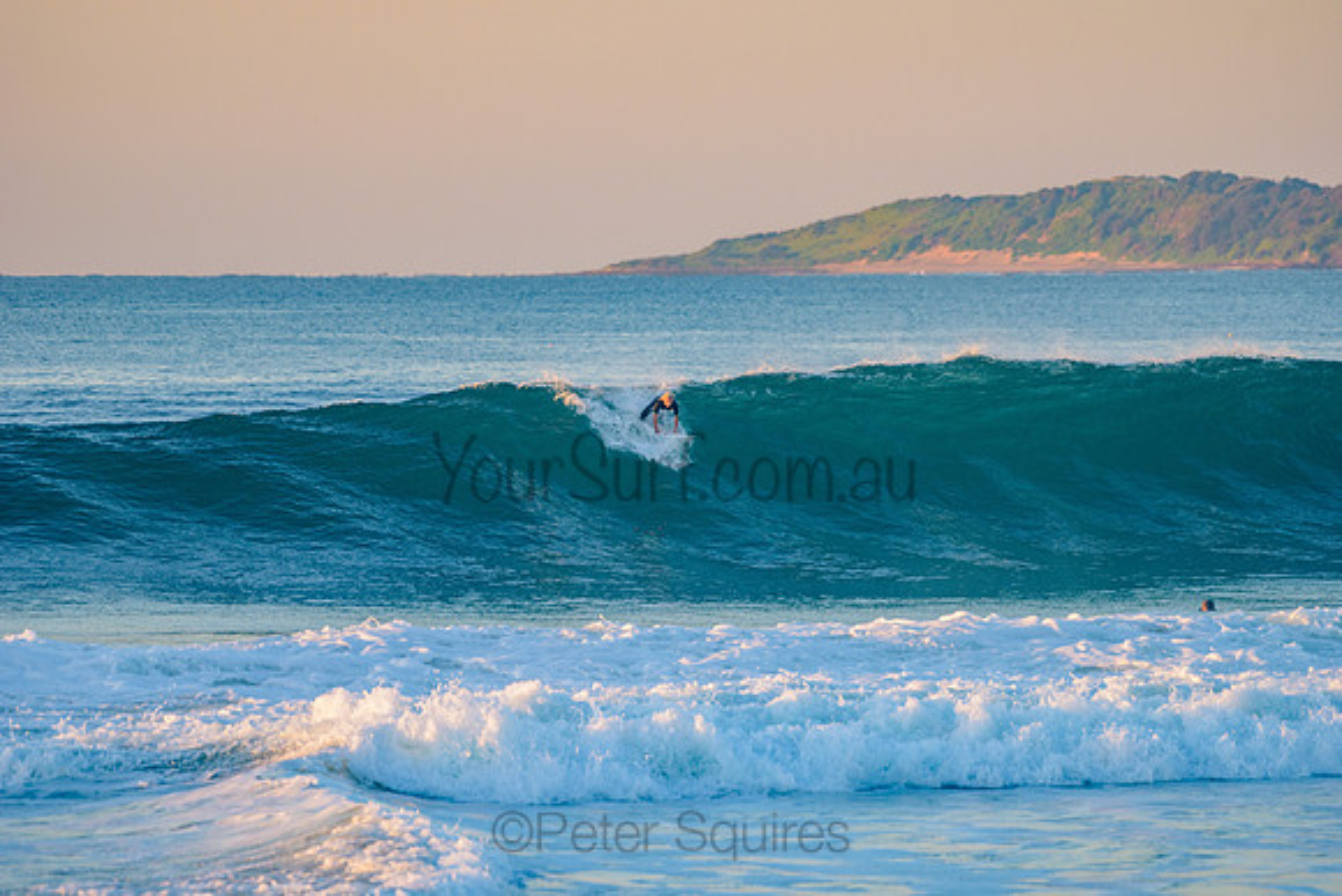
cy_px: 448
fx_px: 10440
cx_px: 671
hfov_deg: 7.4
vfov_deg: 4.9
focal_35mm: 280
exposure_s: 1/400
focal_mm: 280
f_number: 5.6
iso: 280
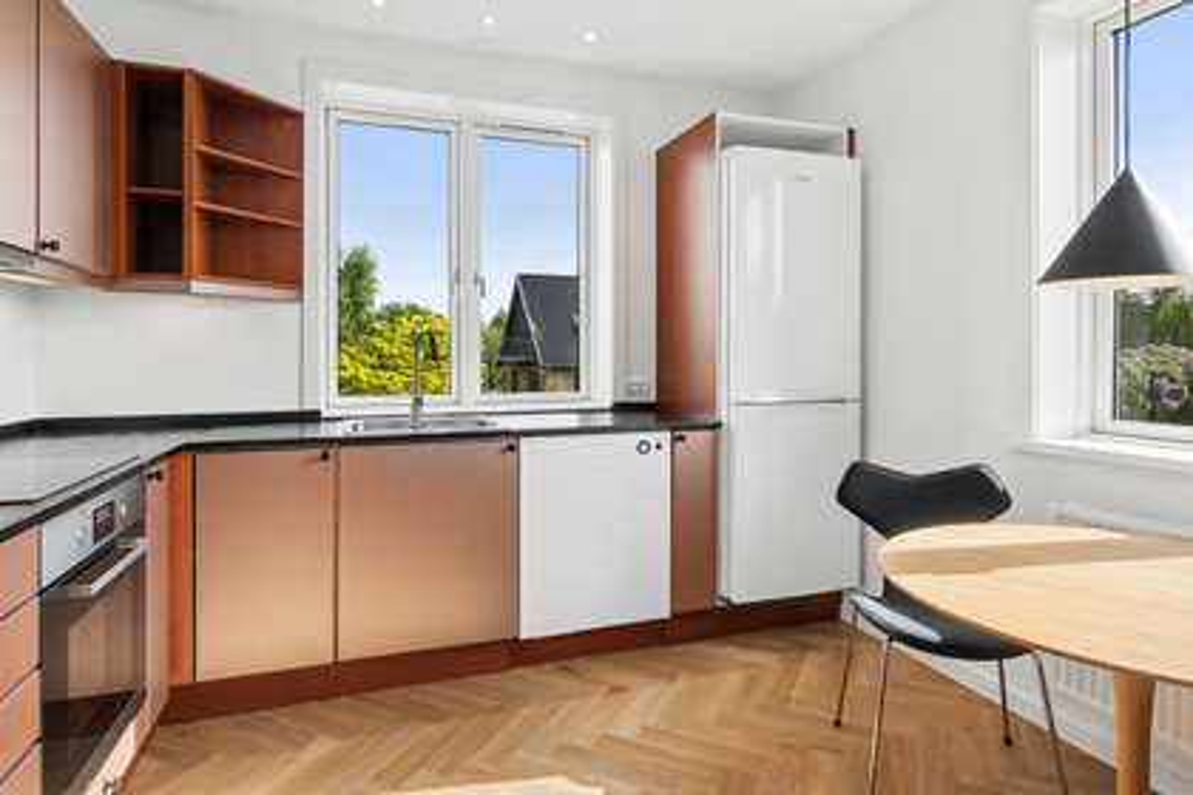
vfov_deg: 63.2
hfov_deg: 85.4
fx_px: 646
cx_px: 596
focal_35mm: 20
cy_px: 398
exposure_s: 1/160
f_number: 8
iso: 200
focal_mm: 13
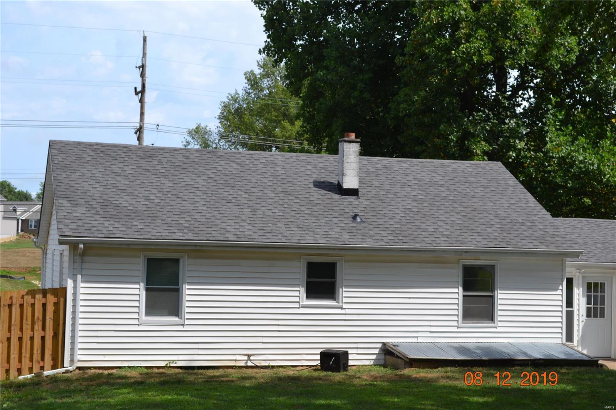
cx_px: 308
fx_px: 1078
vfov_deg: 21.6
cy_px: 205
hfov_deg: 31.9
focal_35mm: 63
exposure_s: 1/200
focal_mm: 42
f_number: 7.1
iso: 100
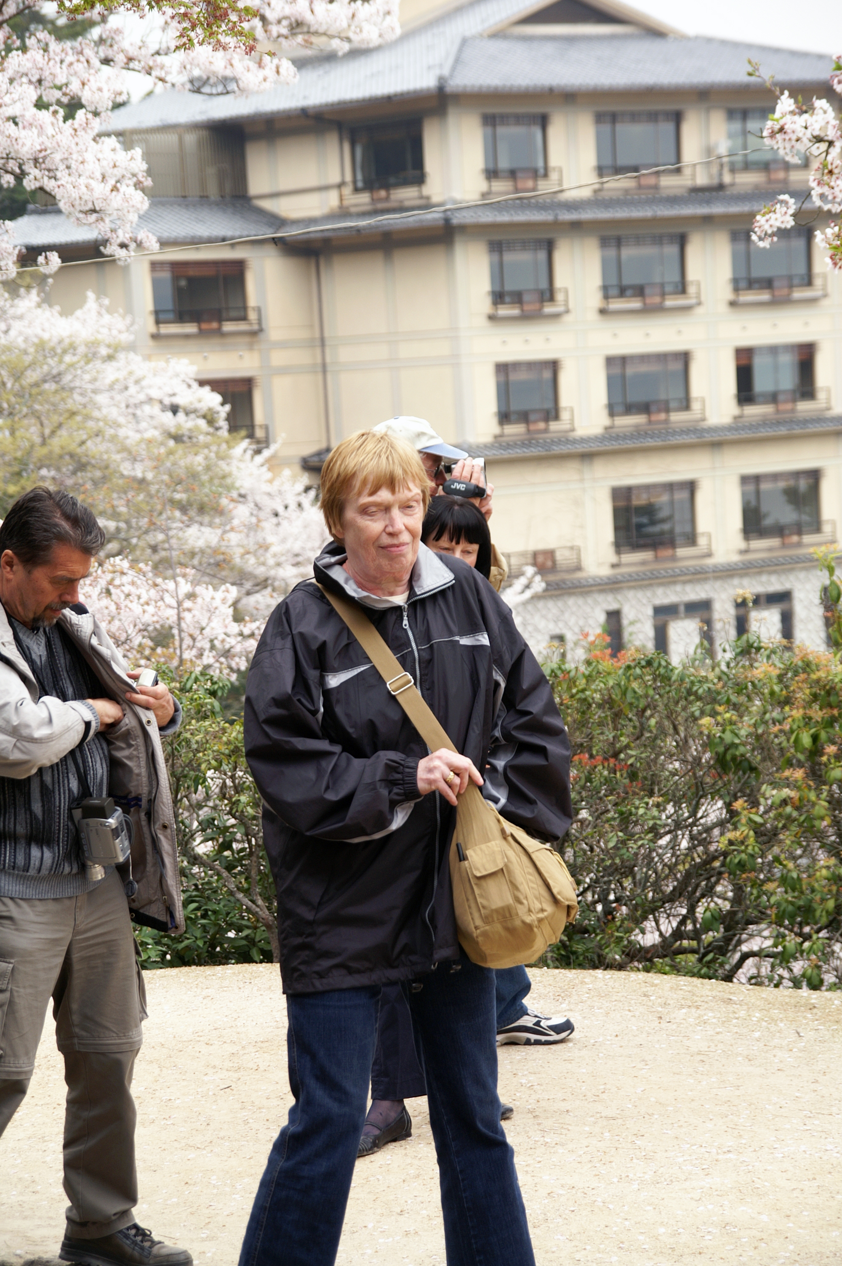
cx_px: 421
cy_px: 633
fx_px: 3954
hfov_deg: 12.2
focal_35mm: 112
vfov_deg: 18.2
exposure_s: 1/125
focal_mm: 75
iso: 100
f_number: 6.3
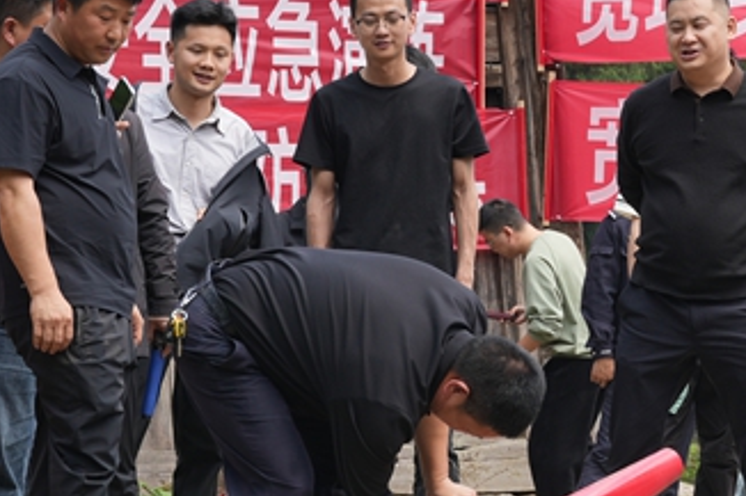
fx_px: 4577
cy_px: 127
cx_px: 705
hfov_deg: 9.3
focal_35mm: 221
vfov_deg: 6.2
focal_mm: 60
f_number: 6.3
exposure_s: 1/160
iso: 100
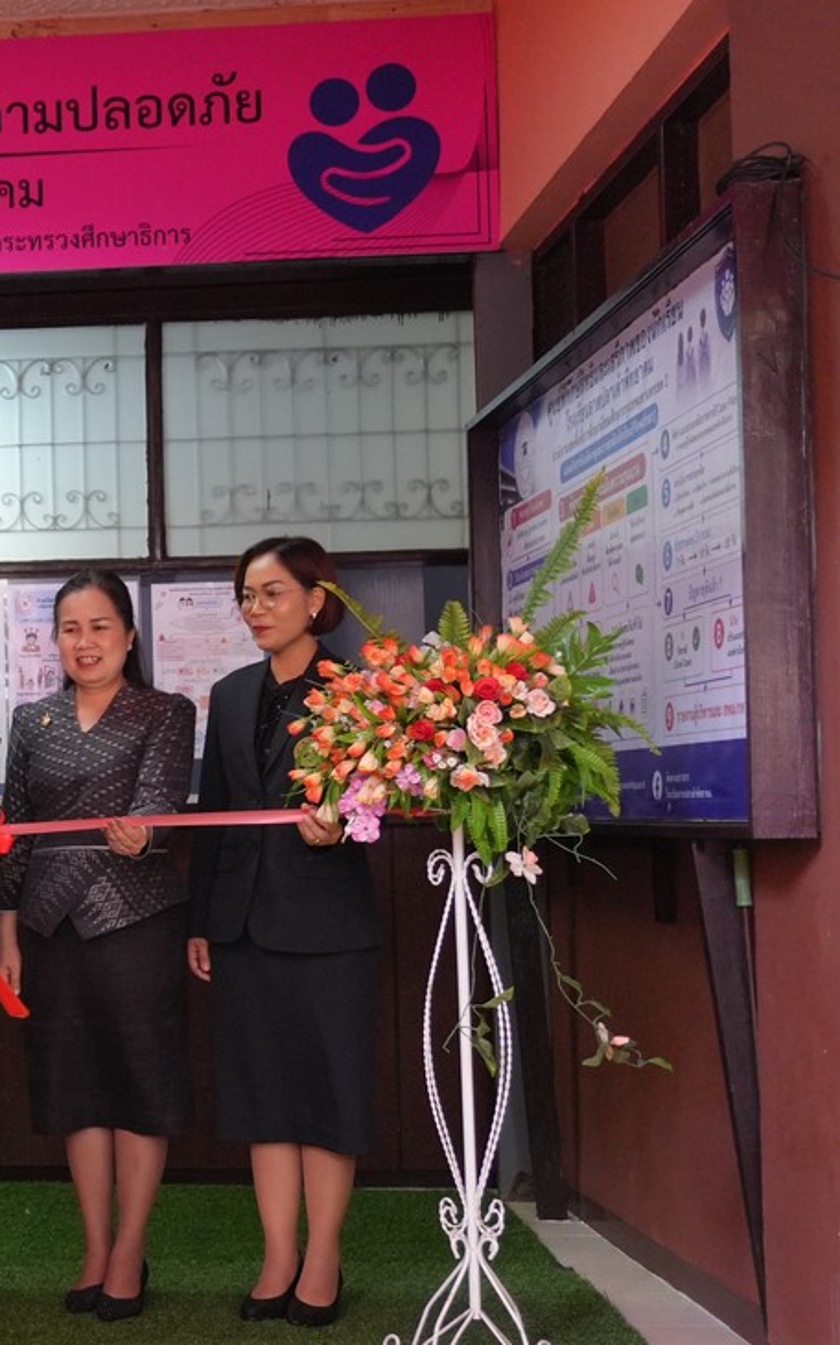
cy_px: 726
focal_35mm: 58
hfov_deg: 20.6
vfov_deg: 35.2
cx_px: -234
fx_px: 2119
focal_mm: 23
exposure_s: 1/160
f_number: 4
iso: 2500
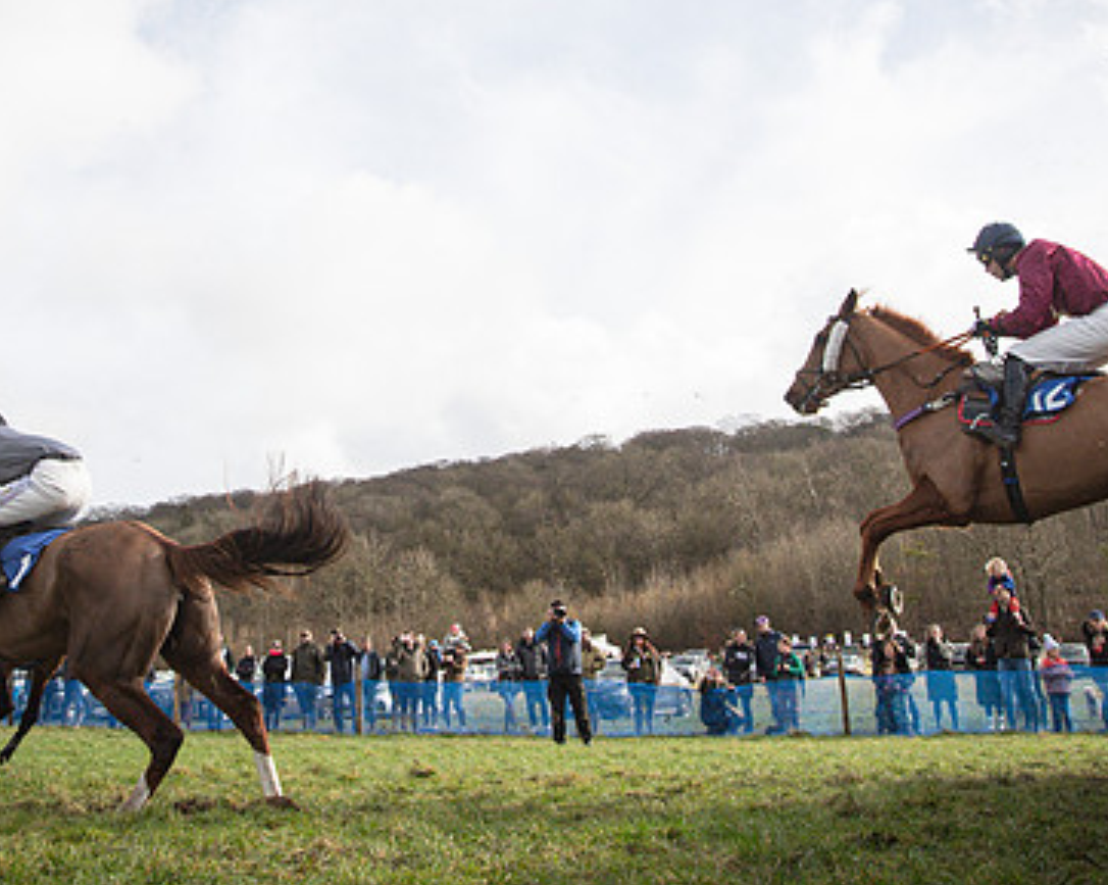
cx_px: 422
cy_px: 239
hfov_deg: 43.5
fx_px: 1376
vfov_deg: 35.0
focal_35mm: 42
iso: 1250
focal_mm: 20
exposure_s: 1/1600
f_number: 8
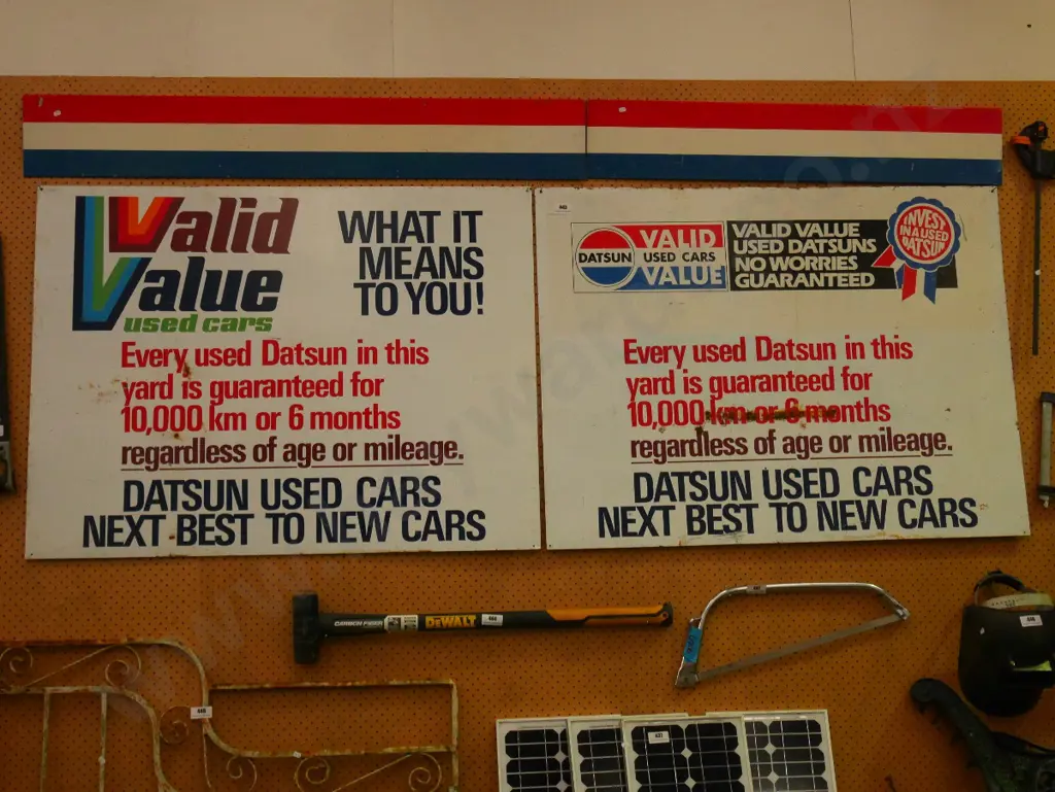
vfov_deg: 31.5
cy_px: 396
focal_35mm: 46
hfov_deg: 41.2
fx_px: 1403
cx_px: 528
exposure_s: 1/400
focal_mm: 23
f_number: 4.9
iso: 3200
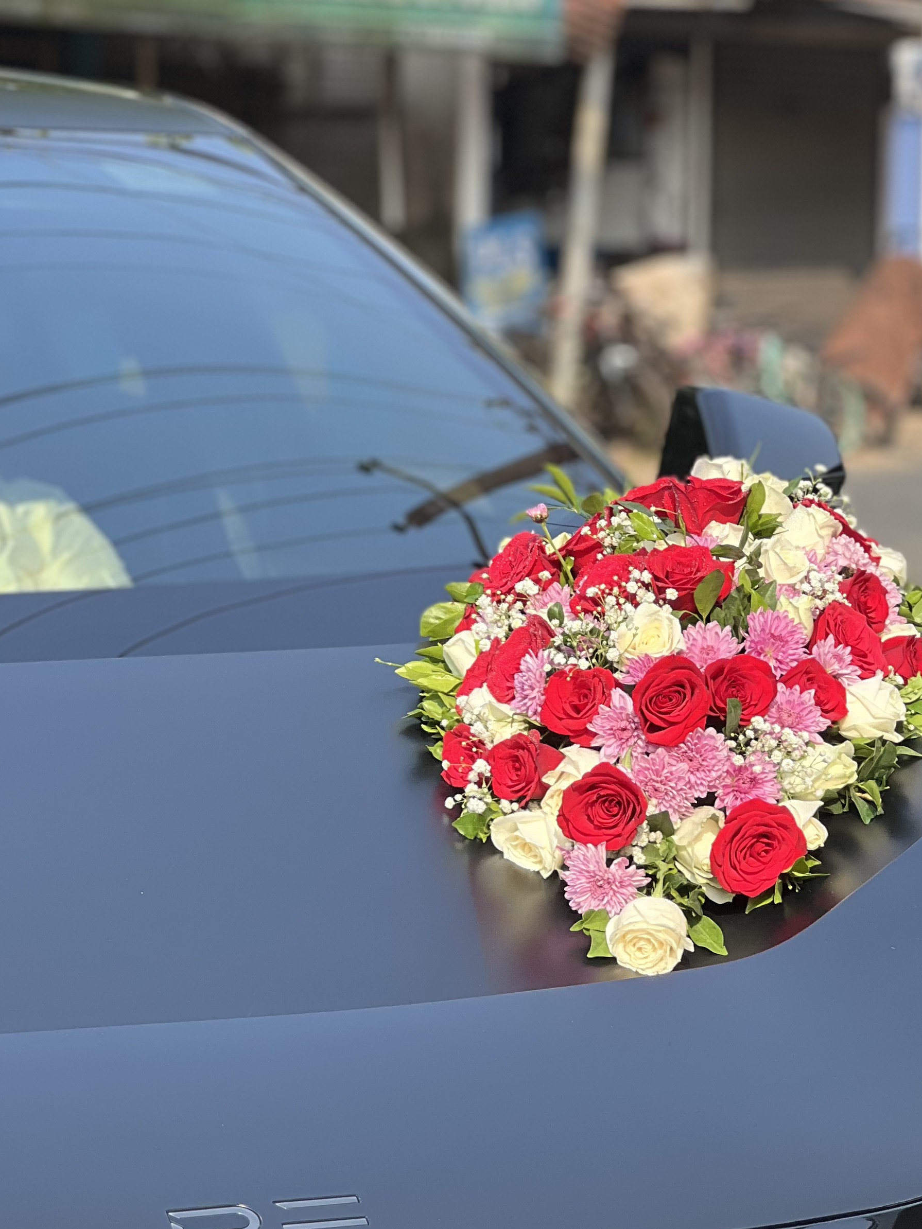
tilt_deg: -6.0
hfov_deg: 11.4
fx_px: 4617
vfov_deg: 15.2
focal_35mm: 130
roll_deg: -0.9
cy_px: 725
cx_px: 544
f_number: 2.8
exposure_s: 1/264
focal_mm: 9
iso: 25
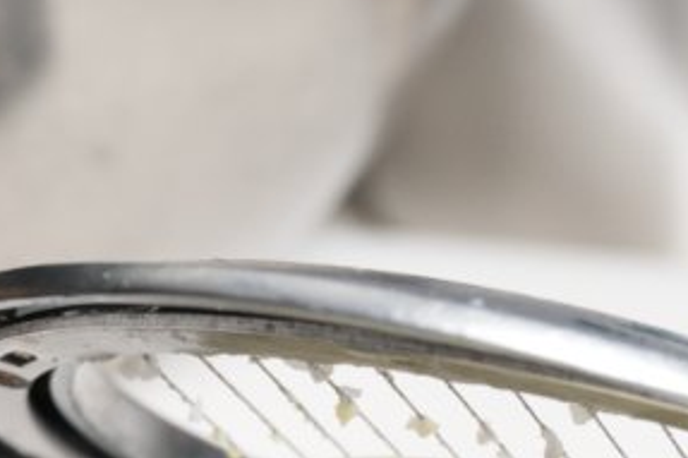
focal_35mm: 201
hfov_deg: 10.2
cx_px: 237
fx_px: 3839
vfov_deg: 6.6
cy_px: 881
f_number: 8
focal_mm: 48
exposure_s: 1/1000
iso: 1000
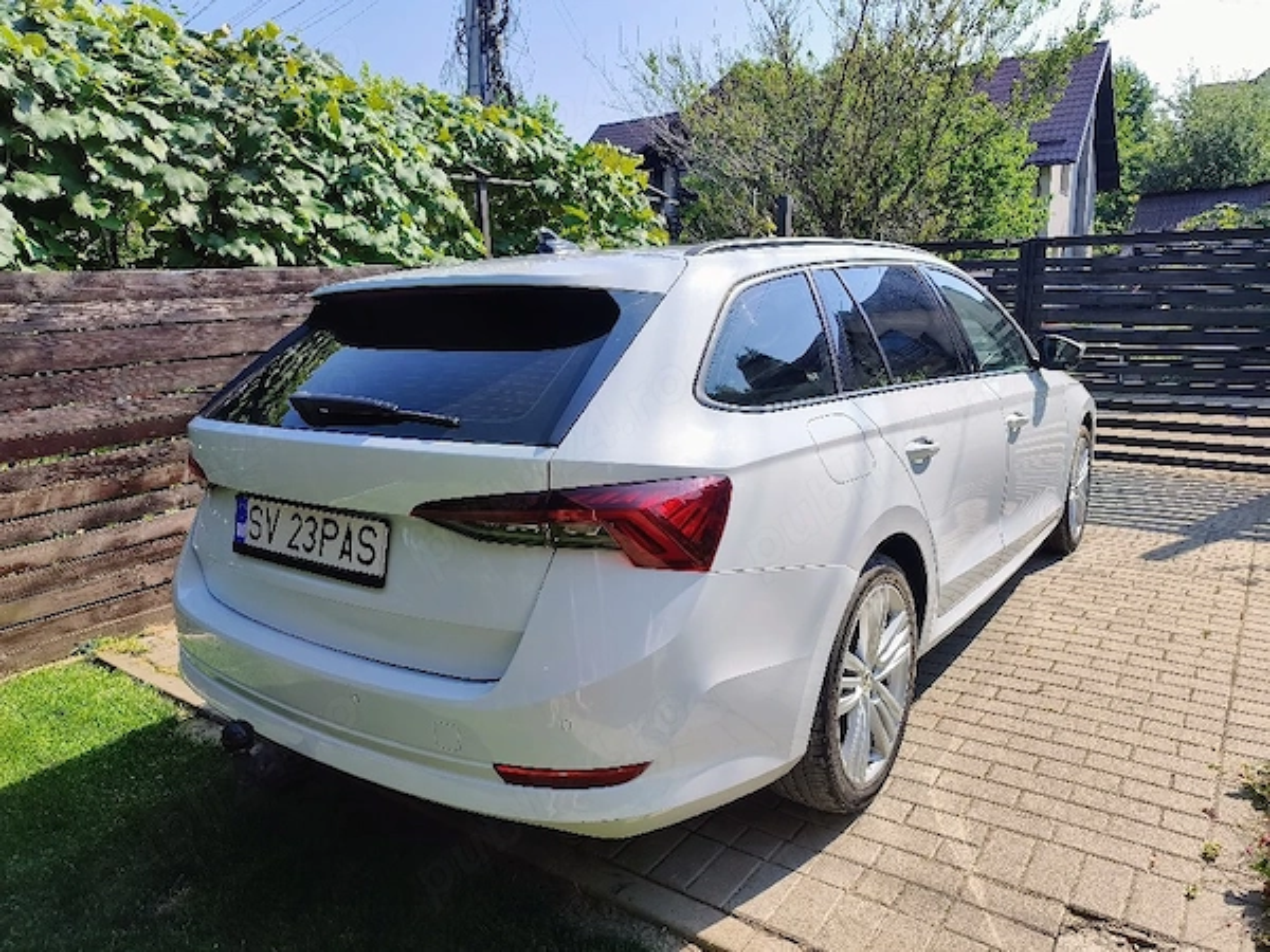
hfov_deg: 73.9
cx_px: 635
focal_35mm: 23
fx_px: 844
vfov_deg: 58.9
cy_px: 476
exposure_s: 1/833
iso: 50
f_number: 1.7
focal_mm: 6.06
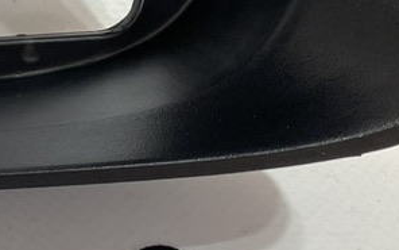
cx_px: -243
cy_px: -216
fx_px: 1294
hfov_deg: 15.8
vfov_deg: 10.3
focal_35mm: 119
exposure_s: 1/118
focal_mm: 4.25
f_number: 1.8
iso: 100
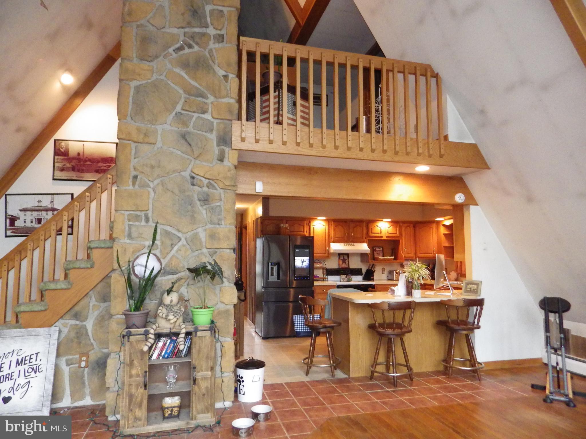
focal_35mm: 22
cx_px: 293
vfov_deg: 61.1
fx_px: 372
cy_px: 220
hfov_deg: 76.4
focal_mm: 4
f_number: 3.1
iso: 800
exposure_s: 1/40
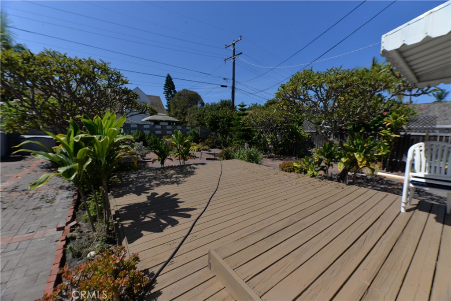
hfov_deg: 104.2
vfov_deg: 81.2
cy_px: 150
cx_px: 226
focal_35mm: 14
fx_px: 175
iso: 400
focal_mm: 14
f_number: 14
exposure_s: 1/800
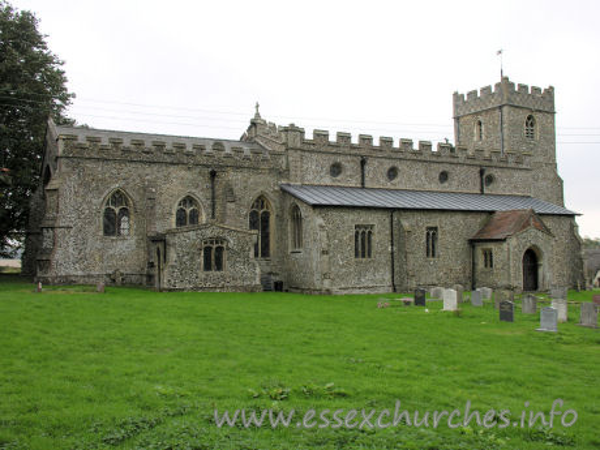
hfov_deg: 52.6
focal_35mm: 35
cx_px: 300
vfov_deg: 40.7
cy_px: 225
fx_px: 607
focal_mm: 8.9
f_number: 5
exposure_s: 1/115
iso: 50
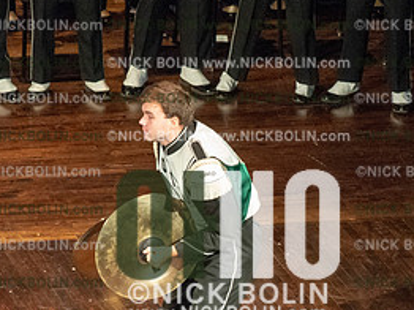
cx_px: 228
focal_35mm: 426
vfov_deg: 3.5
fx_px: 5090
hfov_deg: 4.7
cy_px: 245
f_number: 5.6
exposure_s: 1/200
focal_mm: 200
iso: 8000
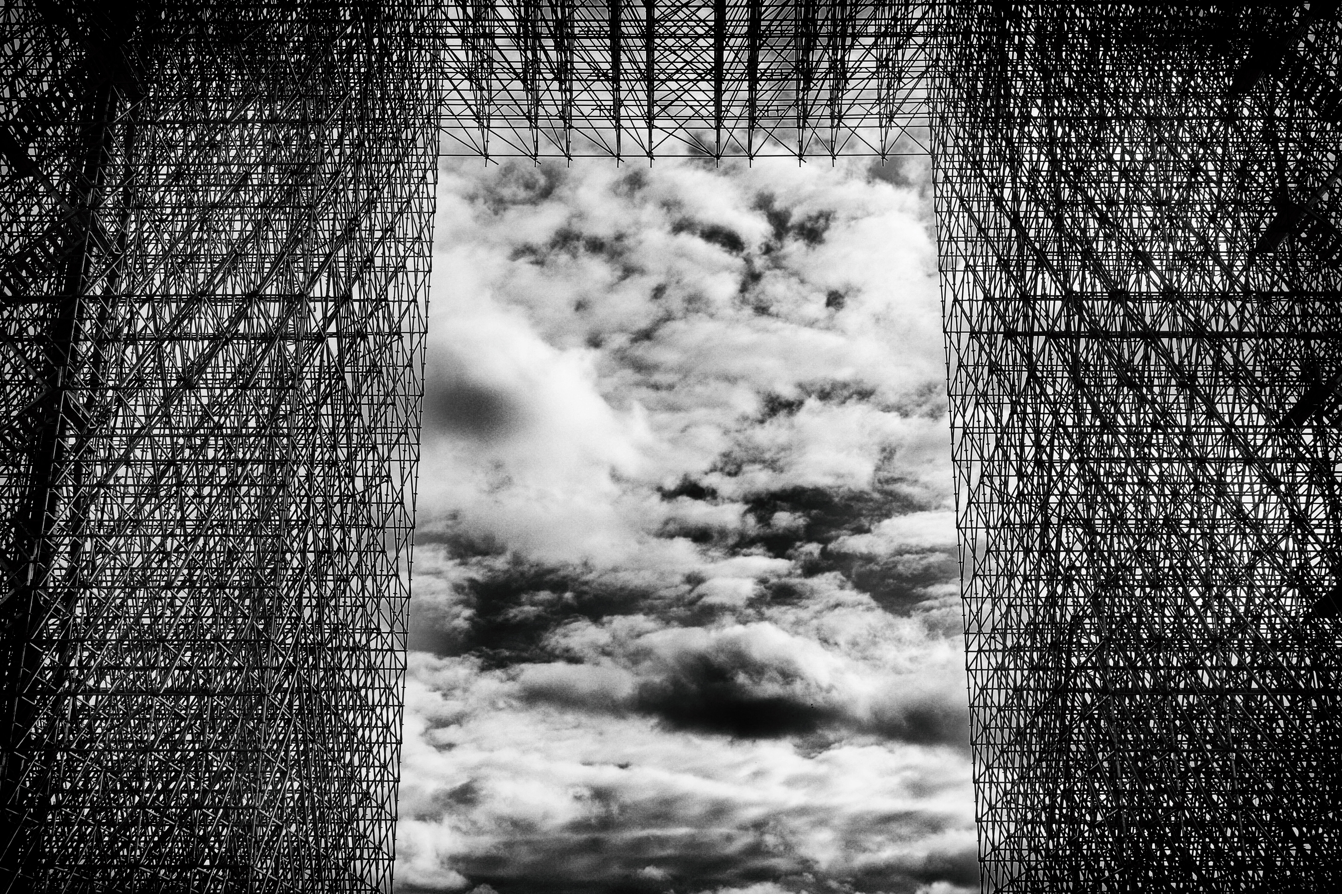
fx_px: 1603
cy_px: 447
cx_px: 671
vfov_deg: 31.2
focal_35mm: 43
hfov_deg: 45.4
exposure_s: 1/1600
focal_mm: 15.76
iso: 125
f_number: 6.3
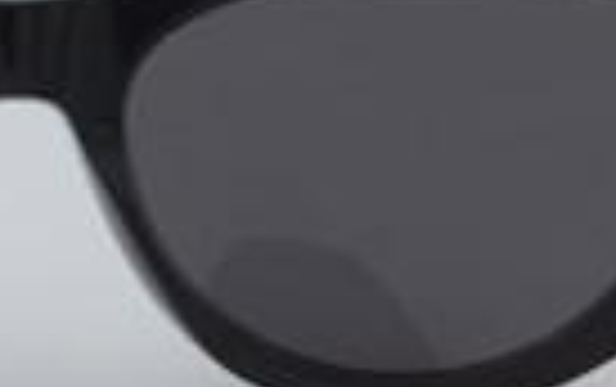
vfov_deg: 5.9
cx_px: 13
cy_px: 140
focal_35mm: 223
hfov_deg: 9.3
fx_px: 3748
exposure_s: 1/4
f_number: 29
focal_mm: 50
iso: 100
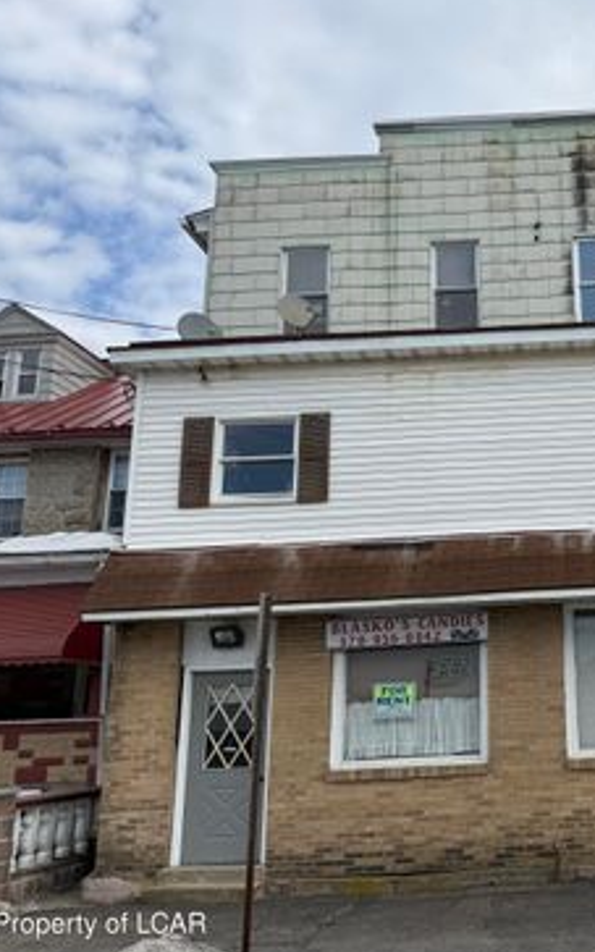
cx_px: 556
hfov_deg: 34.0
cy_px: 476
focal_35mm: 35
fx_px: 908
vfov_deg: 55.3
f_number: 1.78
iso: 80
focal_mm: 6.76
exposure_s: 1/5319
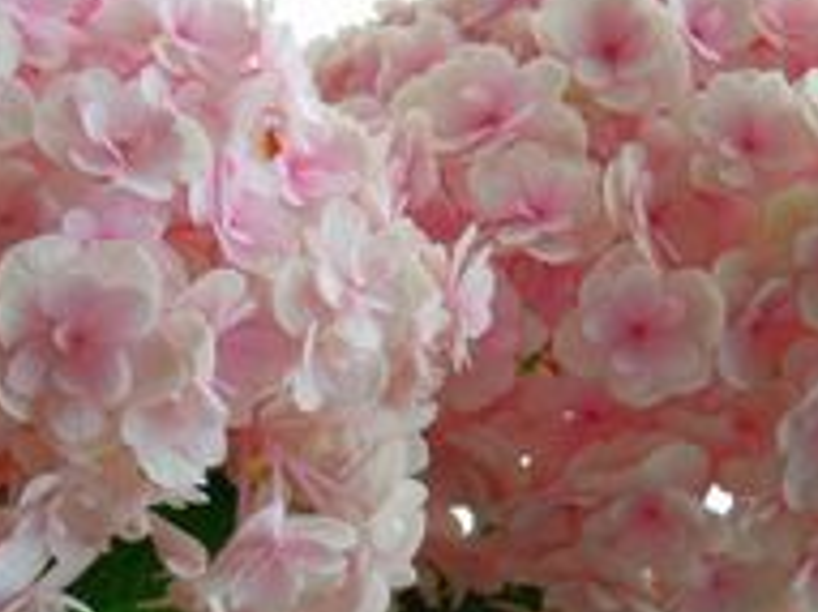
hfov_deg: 22.2
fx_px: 2078
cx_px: 270
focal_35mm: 88
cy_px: 246
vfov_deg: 16.8
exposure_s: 1/20
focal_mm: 7.1
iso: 400
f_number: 3.7
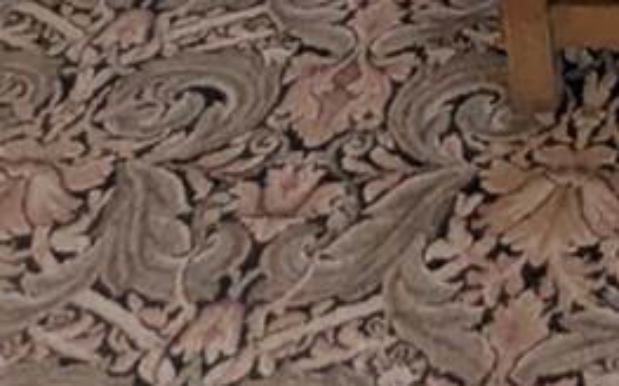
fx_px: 1804
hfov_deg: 17.4
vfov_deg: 10.1
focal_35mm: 107
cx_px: 951
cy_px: -640
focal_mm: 1.95
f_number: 2.2
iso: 77
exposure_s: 1/23.8
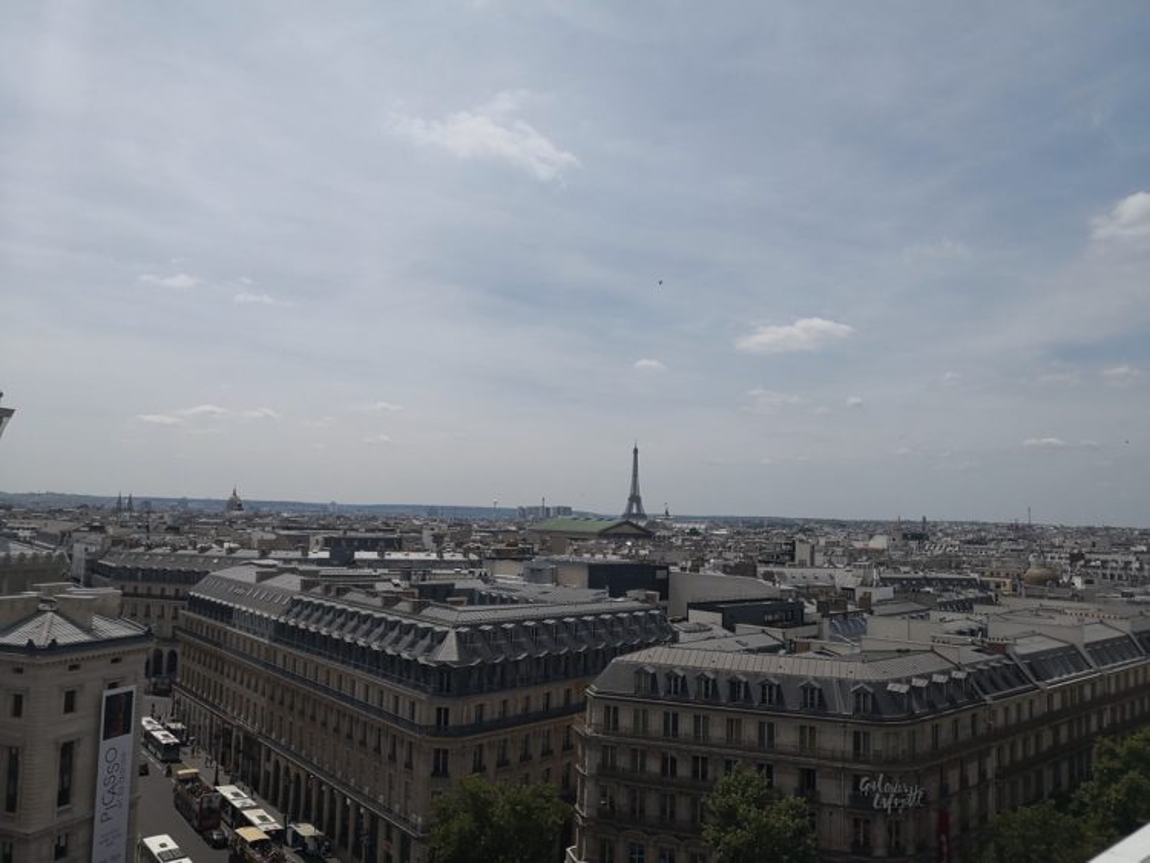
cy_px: 432
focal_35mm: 27
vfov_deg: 51.4
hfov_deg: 65.3
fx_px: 897
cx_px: 575
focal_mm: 3.95
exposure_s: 1/5618
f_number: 1.6
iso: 50
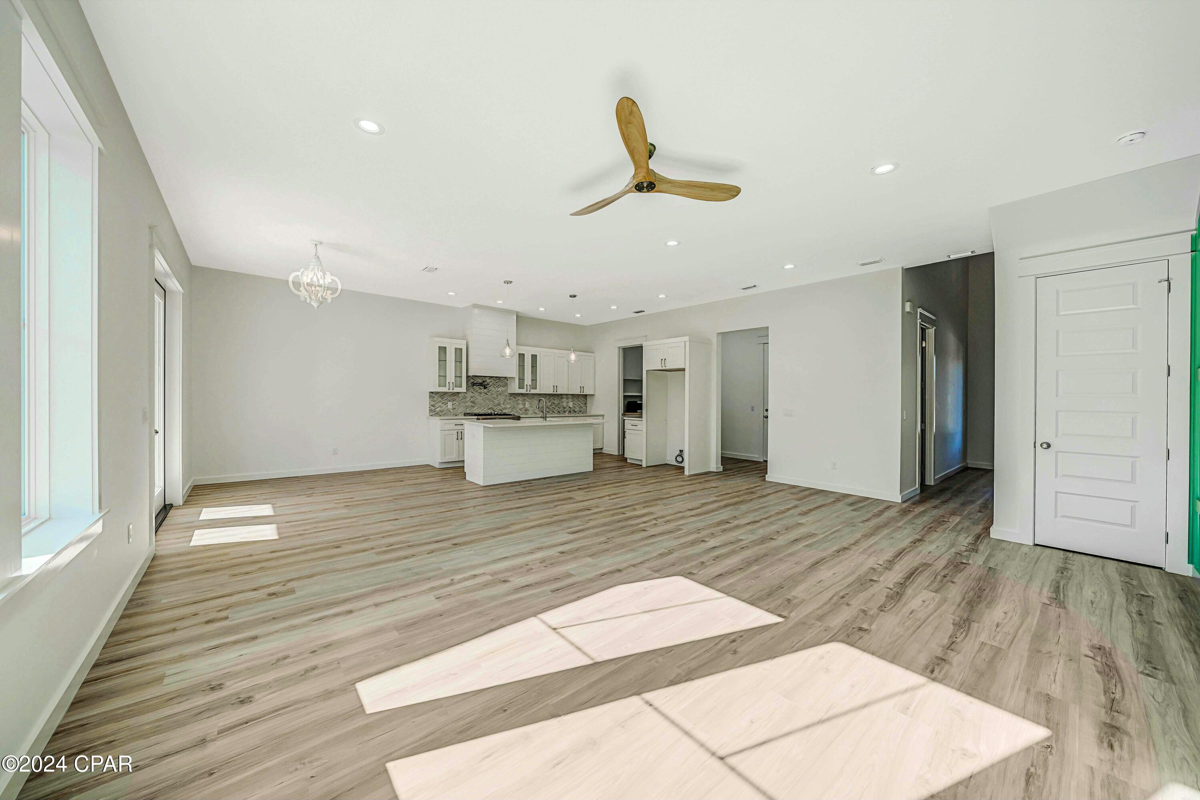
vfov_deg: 90.0
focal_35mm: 12
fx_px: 400
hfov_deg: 112.6
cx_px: 600
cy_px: 400
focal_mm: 12
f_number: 5.6
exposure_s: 1/160
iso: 100
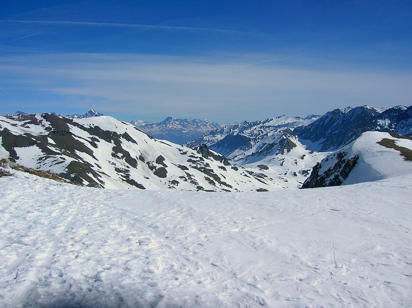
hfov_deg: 54.0
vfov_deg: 41.8
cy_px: 154
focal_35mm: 34
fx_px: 404
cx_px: 206
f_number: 4.9
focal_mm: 5.7
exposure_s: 1/1326
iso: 50
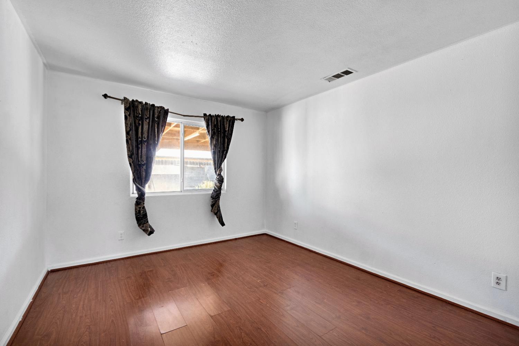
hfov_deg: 100.4
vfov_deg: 77.3
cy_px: 173
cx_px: 260
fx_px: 216
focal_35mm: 15
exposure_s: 1/5
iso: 320
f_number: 8
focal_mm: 10
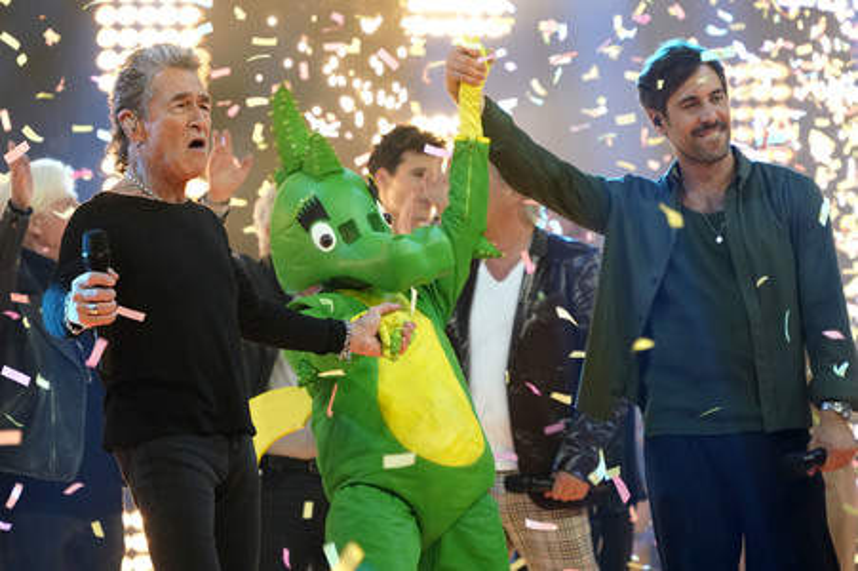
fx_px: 3668
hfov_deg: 13.3
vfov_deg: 8.9
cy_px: 286
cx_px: 429
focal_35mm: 154
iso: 3200
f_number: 5.6
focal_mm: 154
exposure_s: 1/200
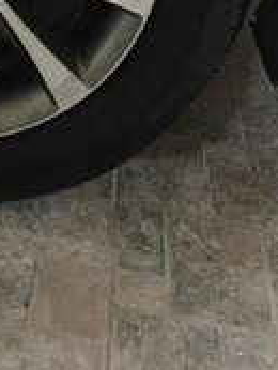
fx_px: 888
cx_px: -62
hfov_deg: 17.0
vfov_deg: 21.6
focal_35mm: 83
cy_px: -90
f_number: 2.2
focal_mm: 4.15
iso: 400
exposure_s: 1/4
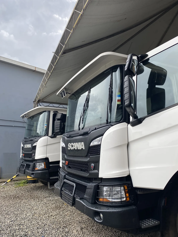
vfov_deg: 67.3
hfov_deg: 53.1
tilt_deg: +11.0
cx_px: 89
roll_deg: -1.6
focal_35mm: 26
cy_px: 118
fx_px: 178
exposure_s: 1/685
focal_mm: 4.25
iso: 32
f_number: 1.8
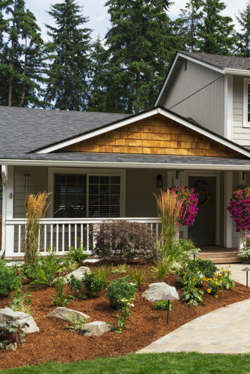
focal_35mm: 53
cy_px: 187
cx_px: 249
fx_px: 552
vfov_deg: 37.5
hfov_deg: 24.4
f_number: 9
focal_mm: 35
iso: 250
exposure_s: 1/250
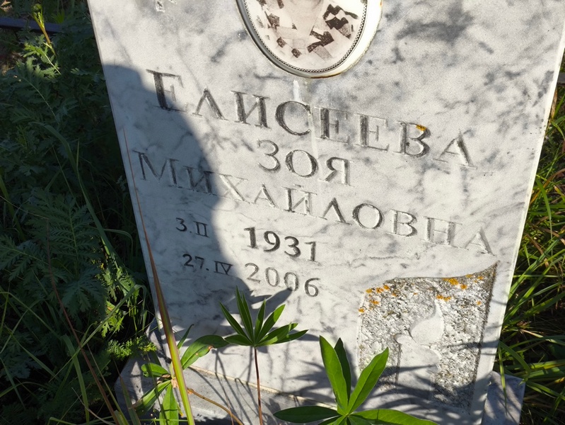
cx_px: 282
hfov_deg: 38.2
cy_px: 212
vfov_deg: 29.1
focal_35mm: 50
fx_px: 816
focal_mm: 4.71
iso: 50
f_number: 1.7
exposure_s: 1/954
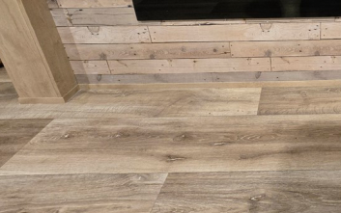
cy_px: 0
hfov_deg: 60.9
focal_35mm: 26
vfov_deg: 41.4
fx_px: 242
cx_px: 299
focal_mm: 2.2
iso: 1250
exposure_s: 1/60
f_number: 2.2
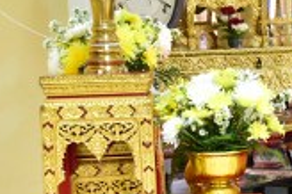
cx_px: 335
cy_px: 175
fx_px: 1070
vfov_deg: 10.3
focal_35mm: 132
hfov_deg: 15.1
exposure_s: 1/80
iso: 3200
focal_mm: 24
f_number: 5.6
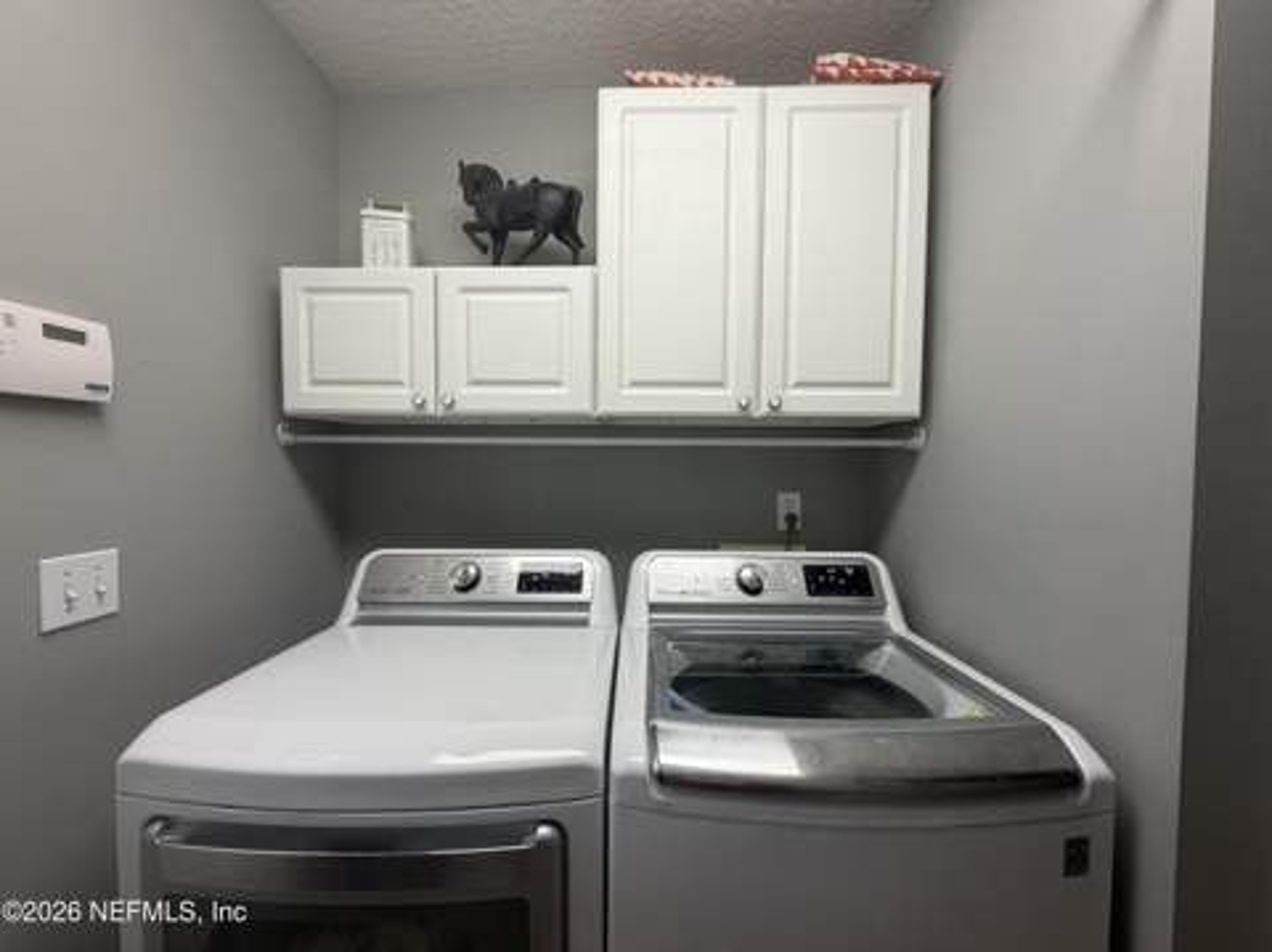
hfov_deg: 102.1
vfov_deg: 85.6
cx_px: 636
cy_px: 476
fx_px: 514
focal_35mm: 14
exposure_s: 1/120
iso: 125
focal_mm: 2.22
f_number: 2.2
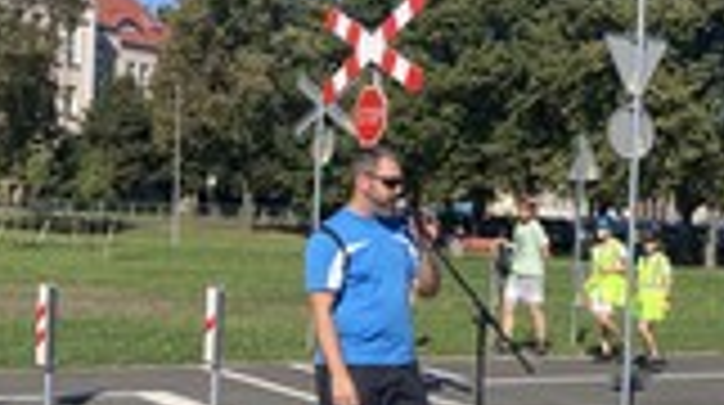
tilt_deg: +1.4
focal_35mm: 72
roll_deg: -1.6
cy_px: 248
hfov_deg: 29.4
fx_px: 1380
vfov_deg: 16.7
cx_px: 358
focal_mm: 3.99
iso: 20
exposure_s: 1/1919
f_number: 1.8
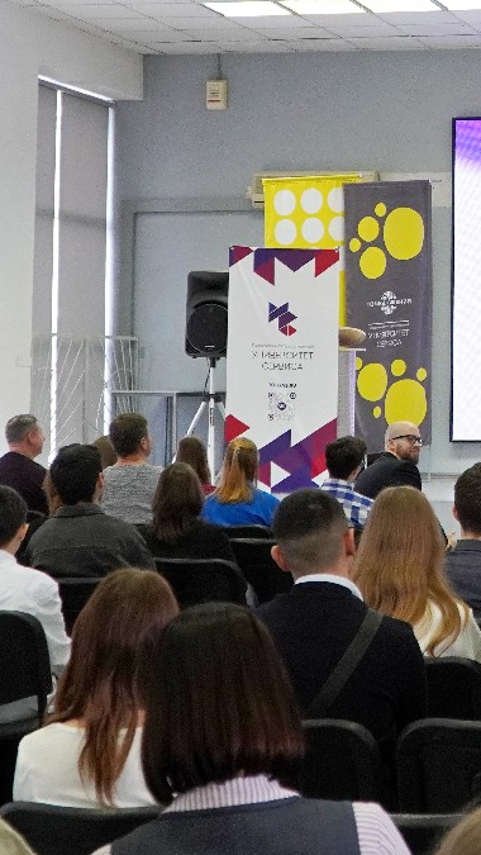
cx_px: 603
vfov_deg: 38.0
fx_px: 1242
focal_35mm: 55
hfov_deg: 20.3
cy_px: 426
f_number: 4
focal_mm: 23
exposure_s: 1/160
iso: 1250
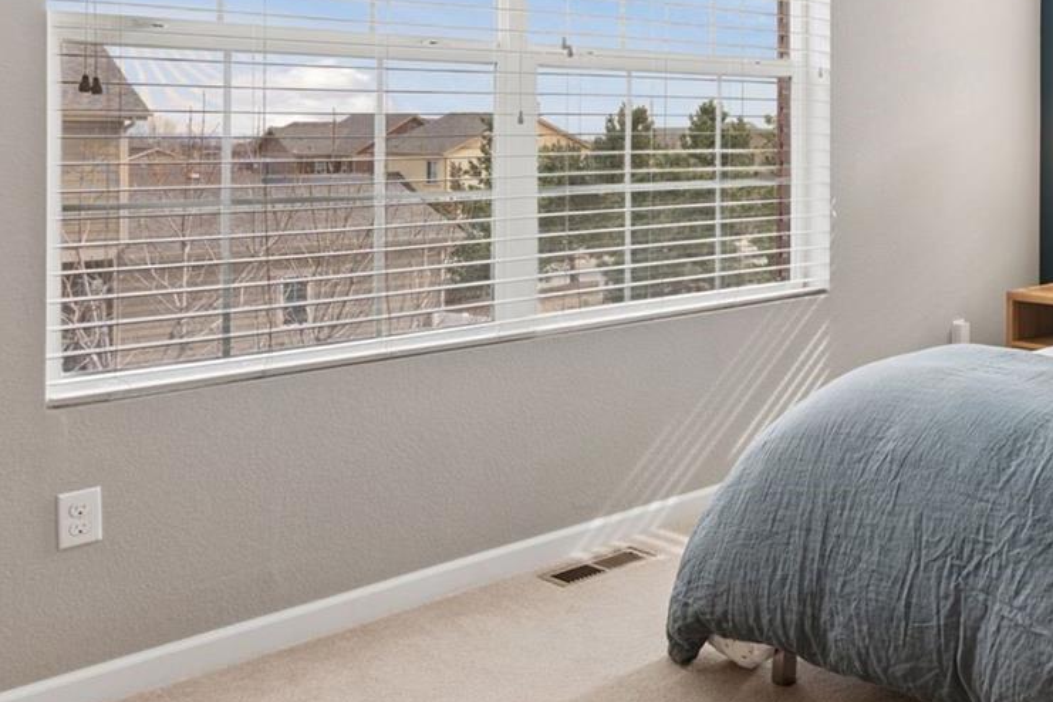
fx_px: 1199
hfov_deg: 40.2
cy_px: 124
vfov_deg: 31.6
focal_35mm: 41
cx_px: 1103
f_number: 9
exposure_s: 1/80
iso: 400
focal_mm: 19
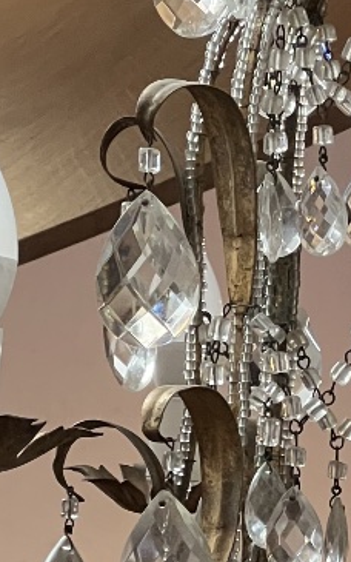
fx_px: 4103
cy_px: 553
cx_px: 371
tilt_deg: +3.2
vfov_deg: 7.8
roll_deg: +0.1
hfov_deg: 4.9
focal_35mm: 268
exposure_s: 1/80
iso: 200
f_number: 2.8
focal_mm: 9
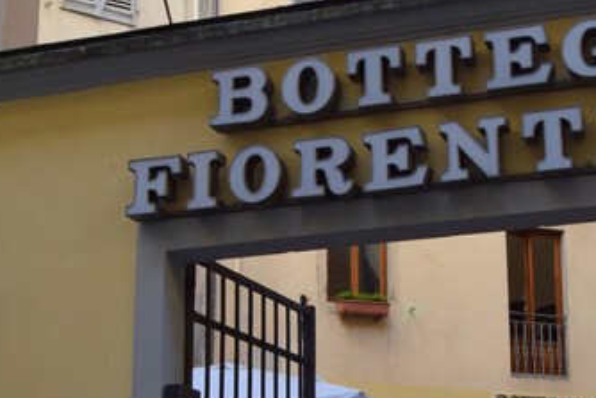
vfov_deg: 17.2
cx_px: 363
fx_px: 1308
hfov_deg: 25.6
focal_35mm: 79
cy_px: 296
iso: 400
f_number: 8
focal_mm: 22
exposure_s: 1/250
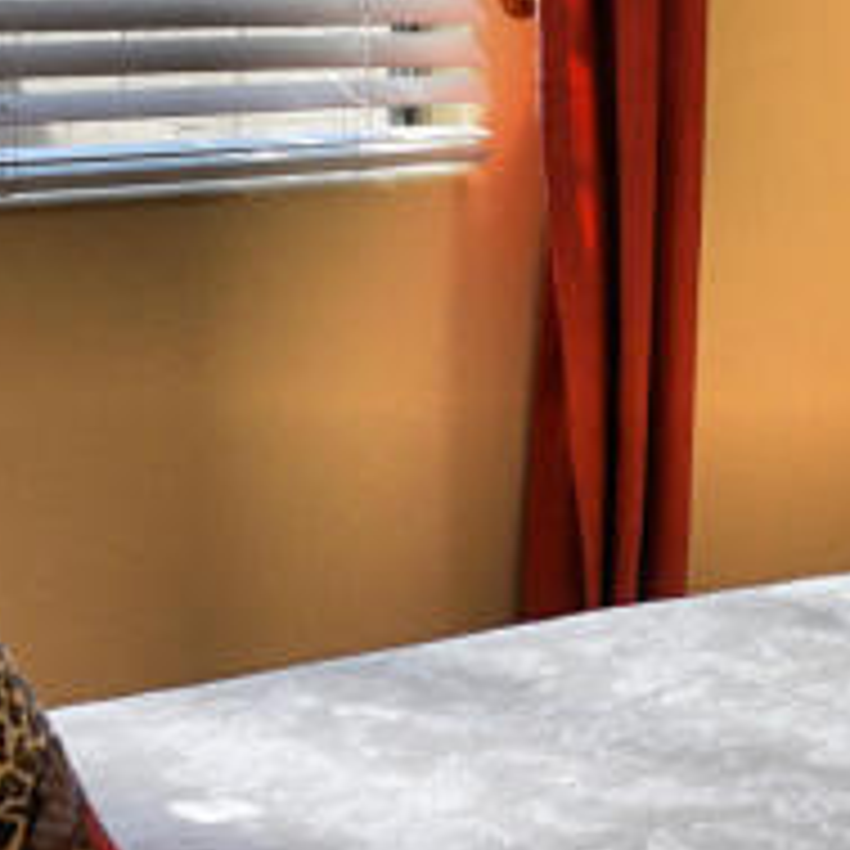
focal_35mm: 124
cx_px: 753
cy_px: 31
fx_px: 3445
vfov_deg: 13.9
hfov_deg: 13.9
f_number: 4
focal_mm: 16
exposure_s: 1/60
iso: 100
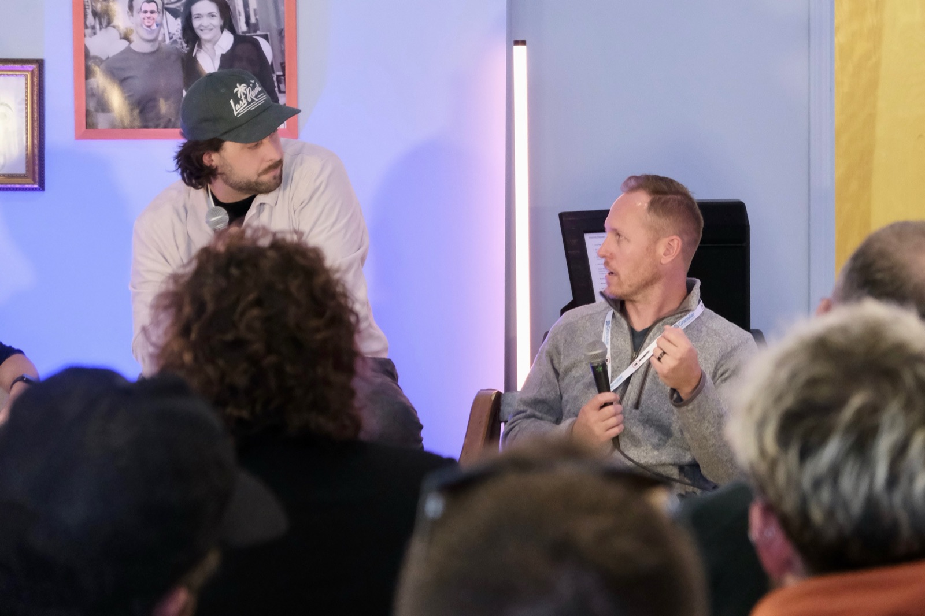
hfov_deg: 24.5
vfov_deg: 16.4
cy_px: 308
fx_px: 2132
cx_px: 462
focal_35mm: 83
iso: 6400
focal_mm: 55
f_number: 4
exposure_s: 1/80
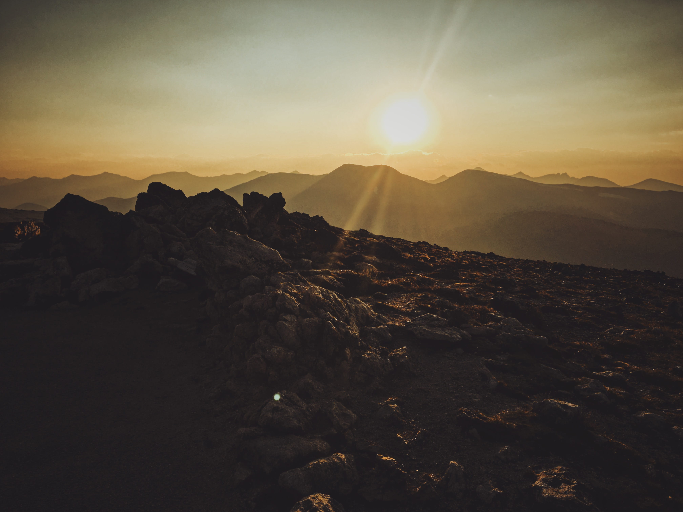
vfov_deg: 48.2
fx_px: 572
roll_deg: +1.3
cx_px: 342
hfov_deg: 61.7
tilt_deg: -7.1
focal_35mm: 29
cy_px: 256
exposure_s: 1/2024
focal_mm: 4.15
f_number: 2.2
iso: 25
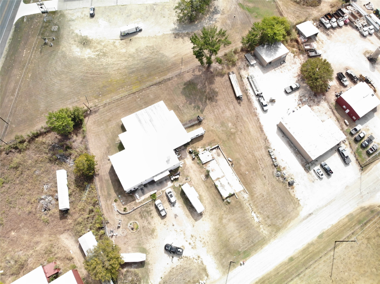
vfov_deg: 56.8
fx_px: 263
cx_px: 190
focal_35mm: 24
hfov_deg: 71.6
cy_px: 142
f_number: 2.8
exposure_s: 1/320
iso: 400
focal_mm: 4.5
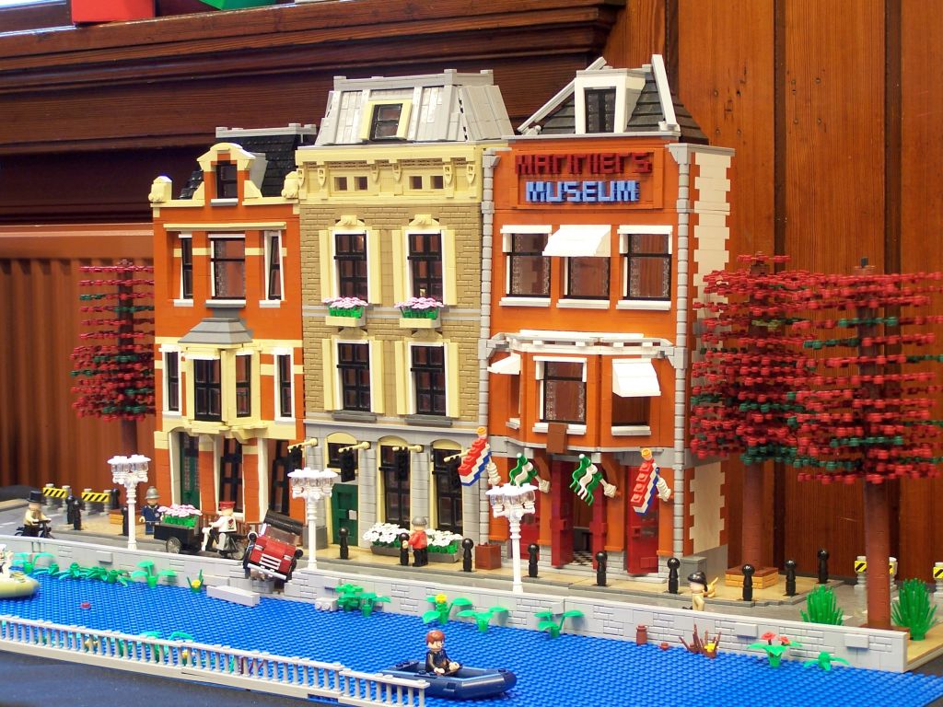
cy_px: 354
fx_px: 1880
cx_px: 472
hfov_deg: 28.2
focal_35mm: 69
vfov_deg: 21.3
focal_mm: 11.5
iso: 80
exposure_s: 1/2
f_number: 3.2
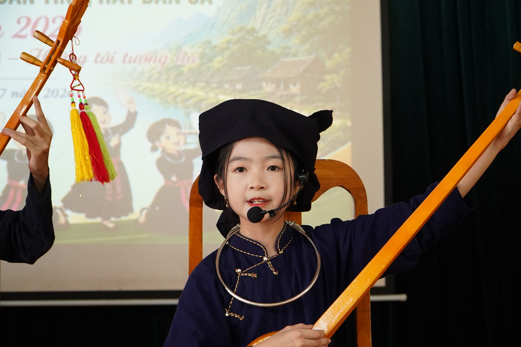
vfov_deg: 18.9
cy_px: 174
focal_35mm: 72
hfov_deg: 28.1
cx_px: 260
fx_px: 1042
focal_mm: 48
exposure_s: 1/100
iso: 3200
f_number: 5
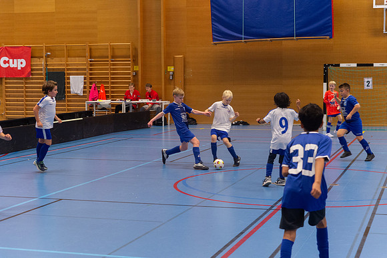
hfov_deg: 28.9
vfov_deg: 19.4
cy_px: 129
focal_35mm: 70
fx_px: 752
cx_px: 194
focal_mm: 70
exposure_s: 1/400
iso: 5000
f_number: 3.5
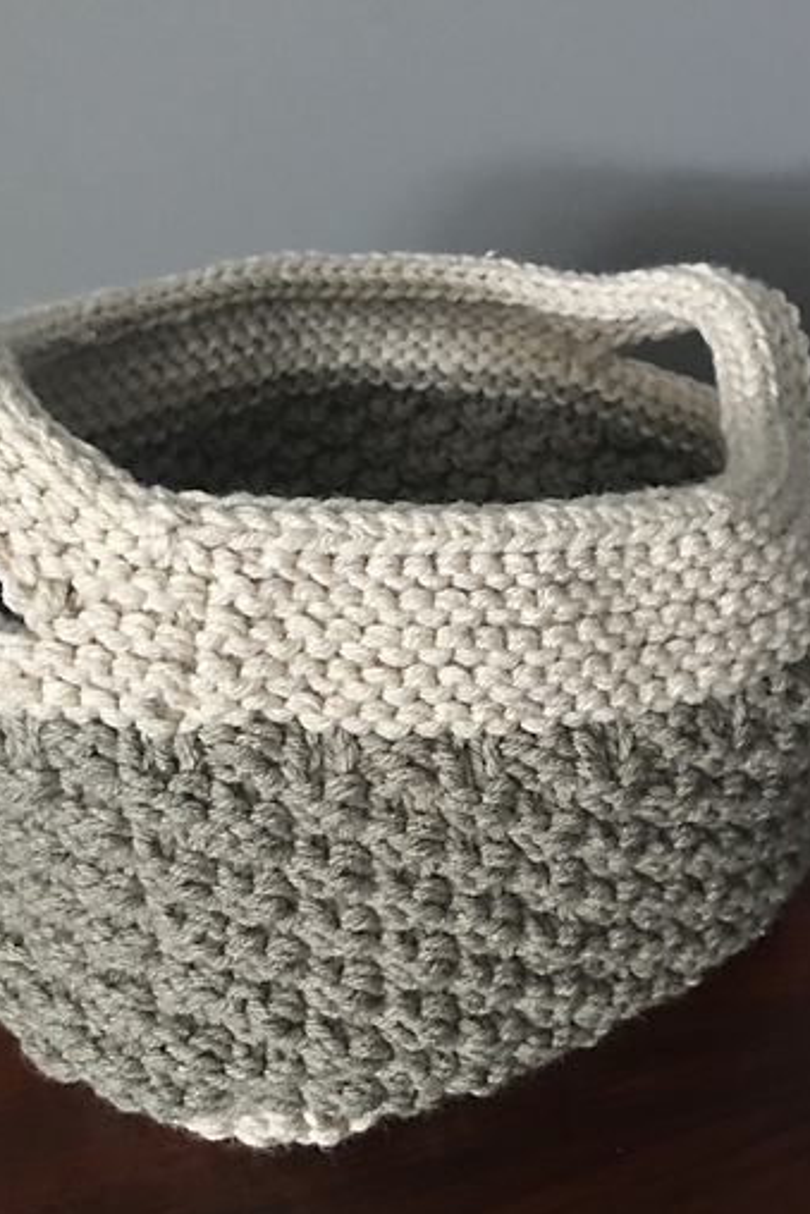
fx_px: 1282
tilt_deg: -30.0
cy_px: 669
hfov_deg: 35.1
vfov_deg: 50.6
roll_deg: -3.6
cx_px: 406
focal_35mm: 38
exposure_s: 1/4
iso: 64
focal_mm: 4.15
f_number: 2.2
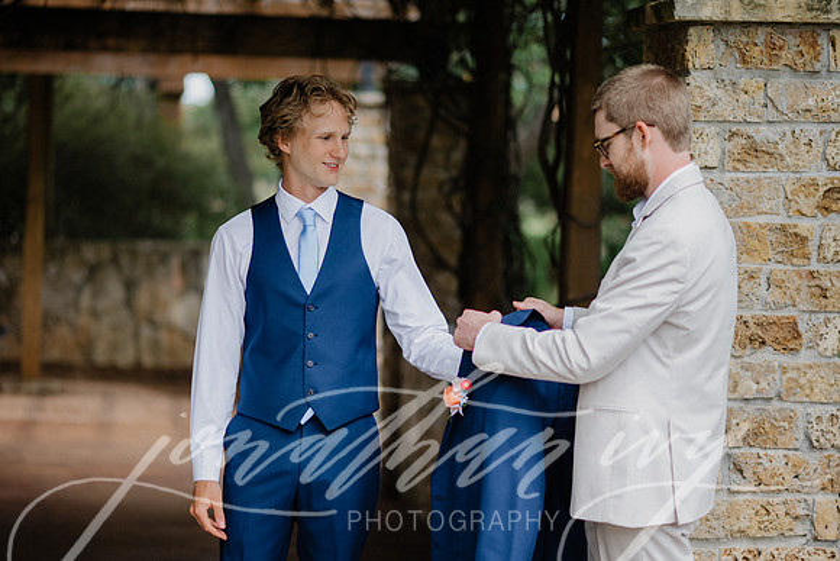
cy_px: 280
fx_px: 1984
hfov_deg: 23.9
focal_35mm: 85
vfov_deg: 16.1
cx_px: 420
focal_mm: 85
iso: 200
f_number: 2
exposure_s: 1/2000
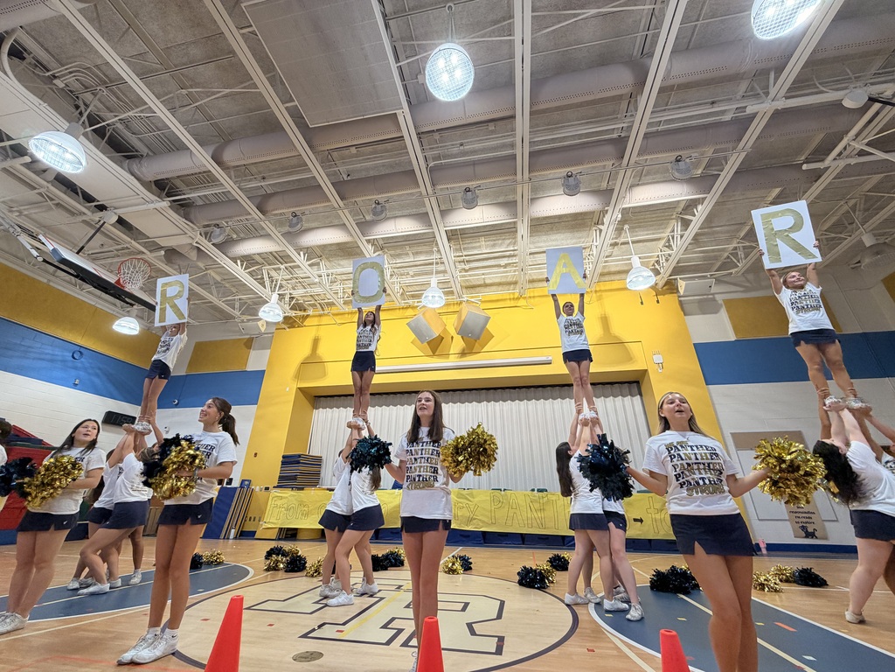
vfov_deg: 85.7
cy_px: 336
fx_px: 362
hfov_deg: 102.1
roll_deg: -0.2
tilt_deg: +24.3
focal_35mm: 14
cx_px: 448
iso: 160
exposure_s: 1/120
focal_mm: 2.22
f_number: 2.2
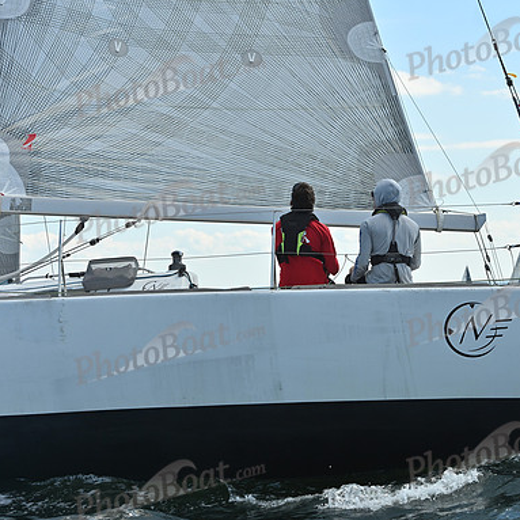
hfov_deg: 19.2
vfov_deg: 19.3
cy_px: 260
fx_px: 1530
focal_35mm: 90
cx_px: 337
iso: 250
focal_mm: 70
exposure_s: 1/1250
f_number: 6.3
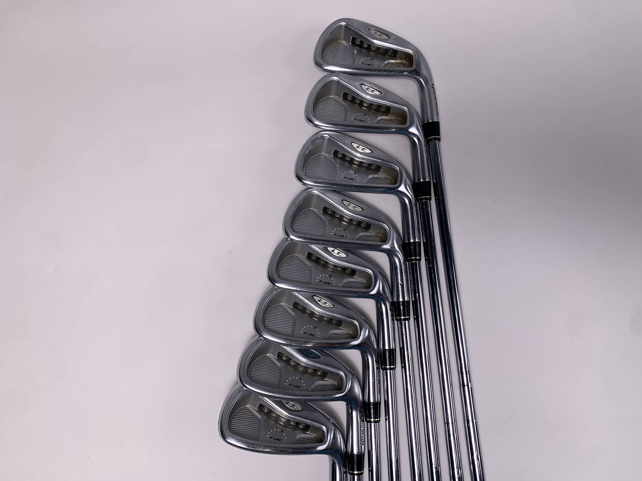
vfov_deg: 53.1
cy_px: 240
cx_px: 321
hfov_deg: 67.3
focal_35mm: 26
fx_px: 482
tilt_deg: -82.3
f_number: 1.8
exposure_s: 1/342
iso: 25
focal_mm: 4.25
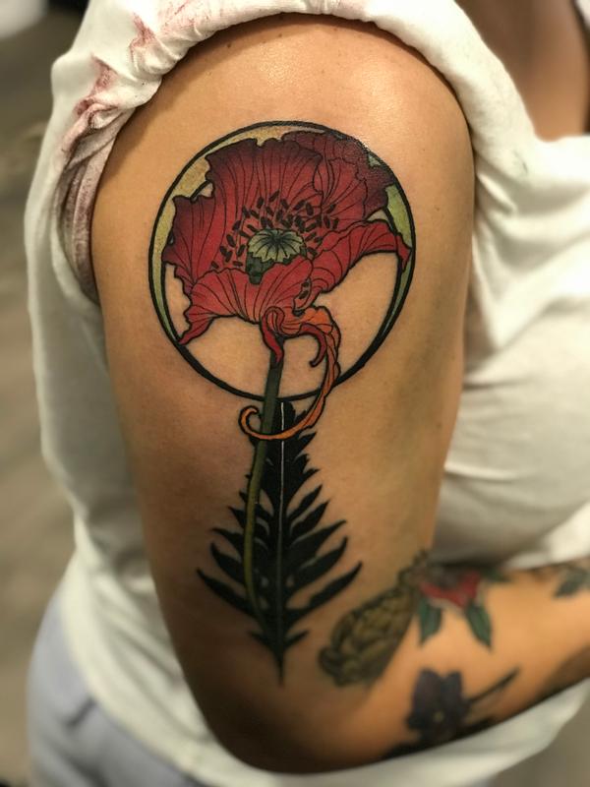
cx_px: 295
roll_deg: -12.3
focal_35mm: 57
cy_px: 394
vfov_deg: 33.8
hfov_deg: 25.7
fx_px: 1295
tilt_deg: -35.0
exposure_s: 1/60
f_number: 2.8
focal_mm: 6.6
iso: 400
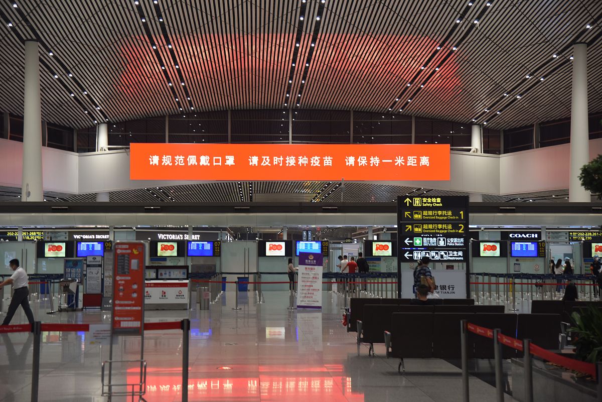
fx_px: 1171
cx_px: 301
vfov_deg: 19.5
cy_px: 201
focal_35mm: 70
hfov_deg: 28.8
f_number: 4.5
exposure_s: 1/40
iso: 800
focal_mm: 70
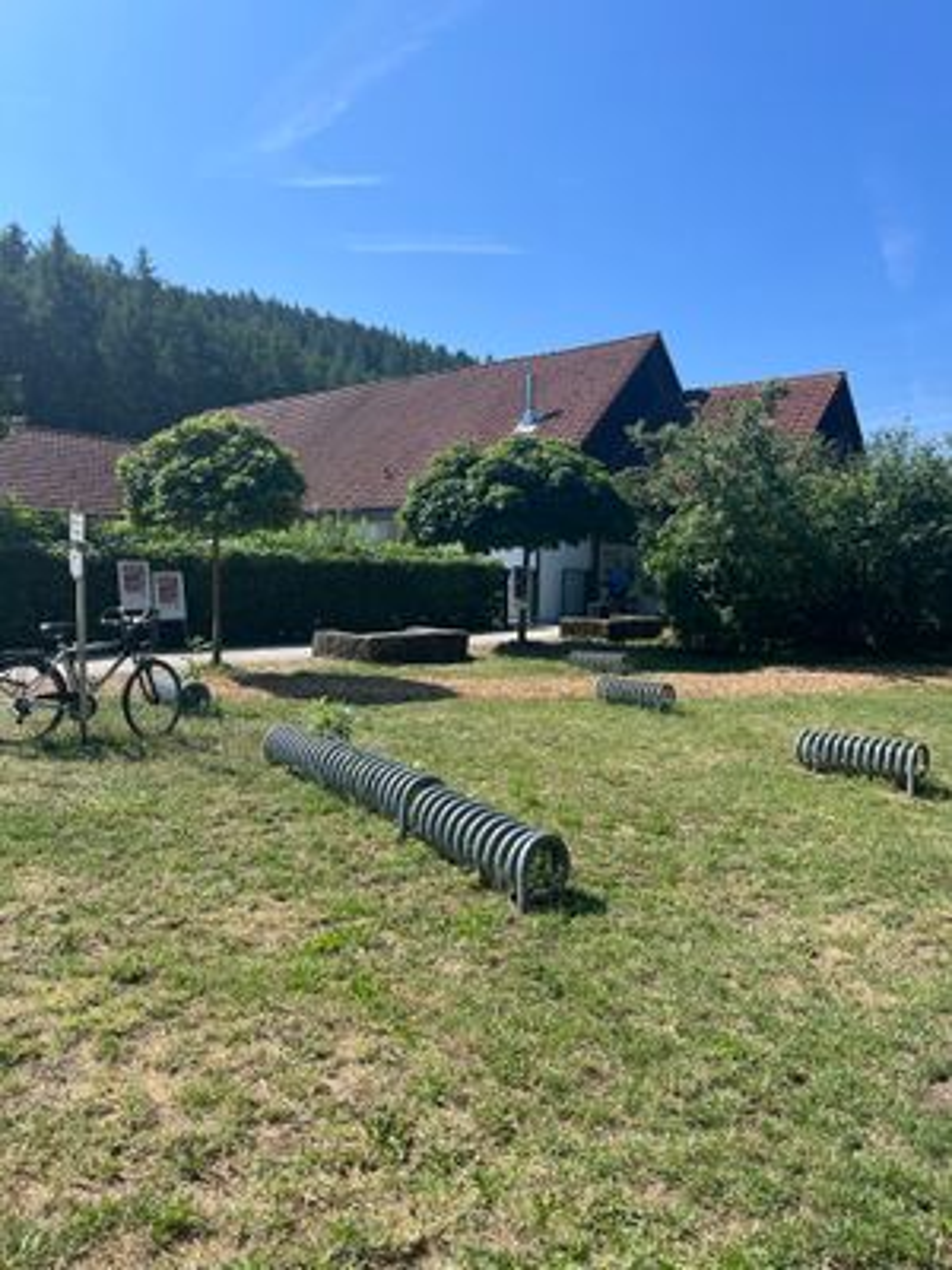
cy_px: 635
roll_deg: -0.1
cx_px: 476
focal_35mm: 26
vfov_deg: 67.3
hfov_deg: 53.1
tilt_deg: -2.7
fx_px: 953
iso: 50
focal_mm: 5.1
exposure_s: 1/2632
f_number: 1.6
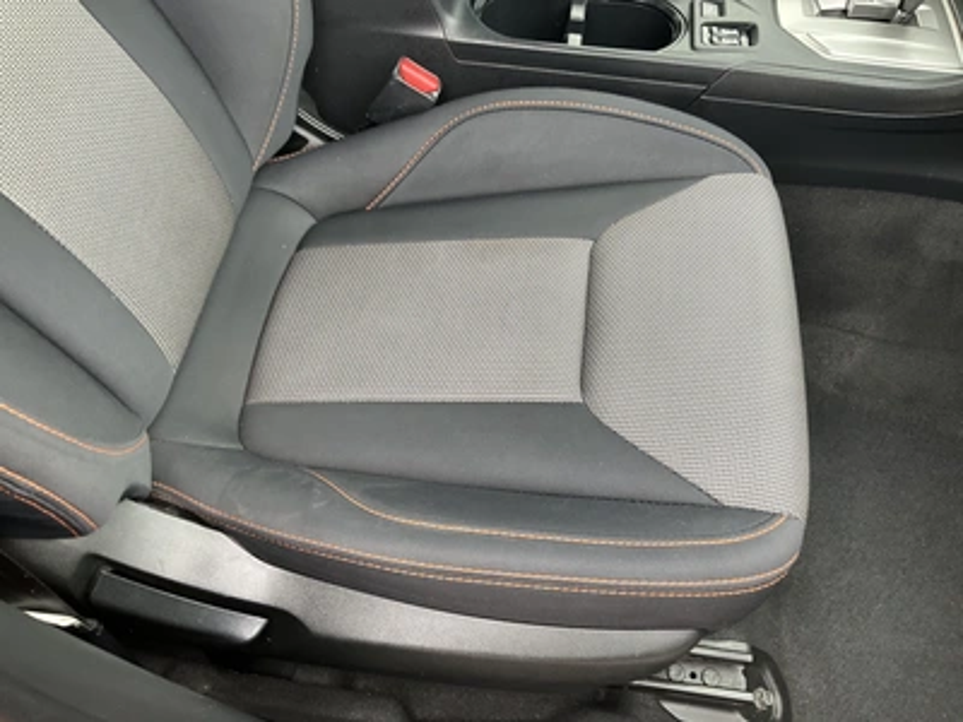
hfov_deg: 61.7
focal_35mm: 29
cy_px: 361
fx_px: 807
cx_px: 482
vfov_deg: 48.2
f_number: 1.8
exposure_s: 1/60
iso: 80
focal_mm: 3
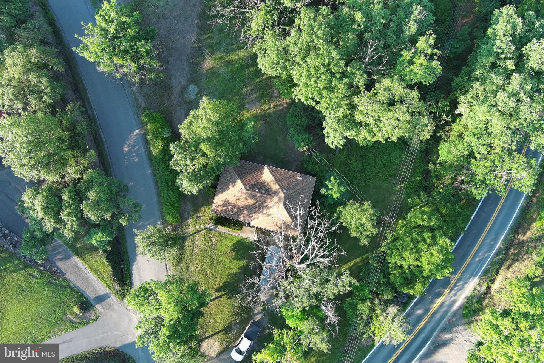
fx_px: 438
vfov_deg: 45.0
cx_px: 272
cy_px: 182
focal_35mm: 29
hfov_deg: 63.7
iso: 100
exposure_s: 1/108
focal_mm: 10.57
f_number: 2.8
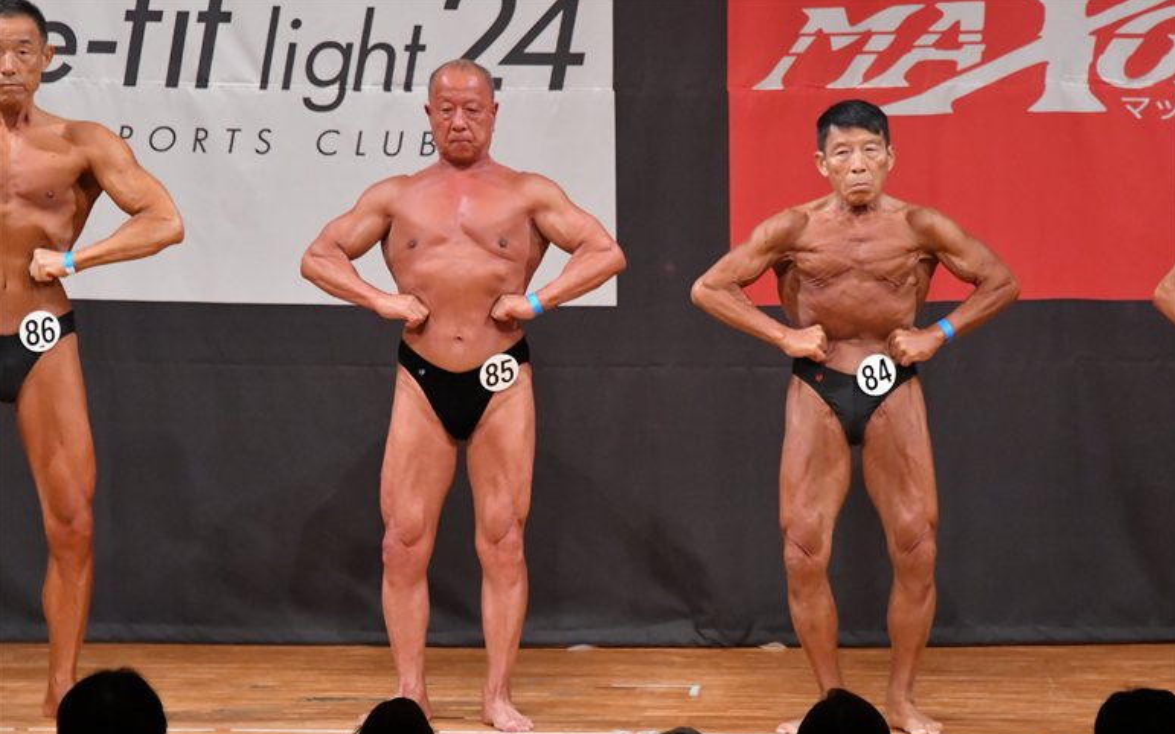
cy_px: 388
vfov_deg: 4.5
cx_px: 589
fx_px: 9351
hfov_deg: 7.2
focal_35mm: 292
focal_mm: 190
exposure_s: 1/400
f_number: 5.6
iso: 8000
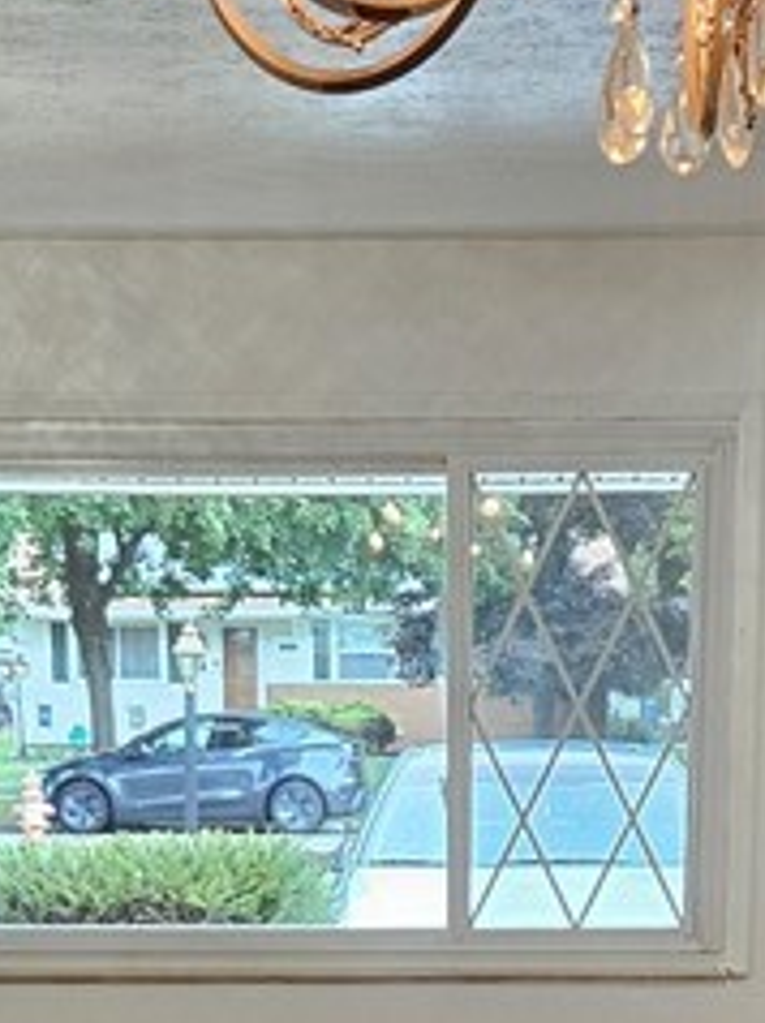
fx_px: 2922
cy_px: 1659
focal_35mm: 99
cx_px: 464
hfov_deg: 14.9
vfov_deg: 17.3
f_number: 1.8
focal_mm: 5.4
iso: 160
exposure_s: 1/120
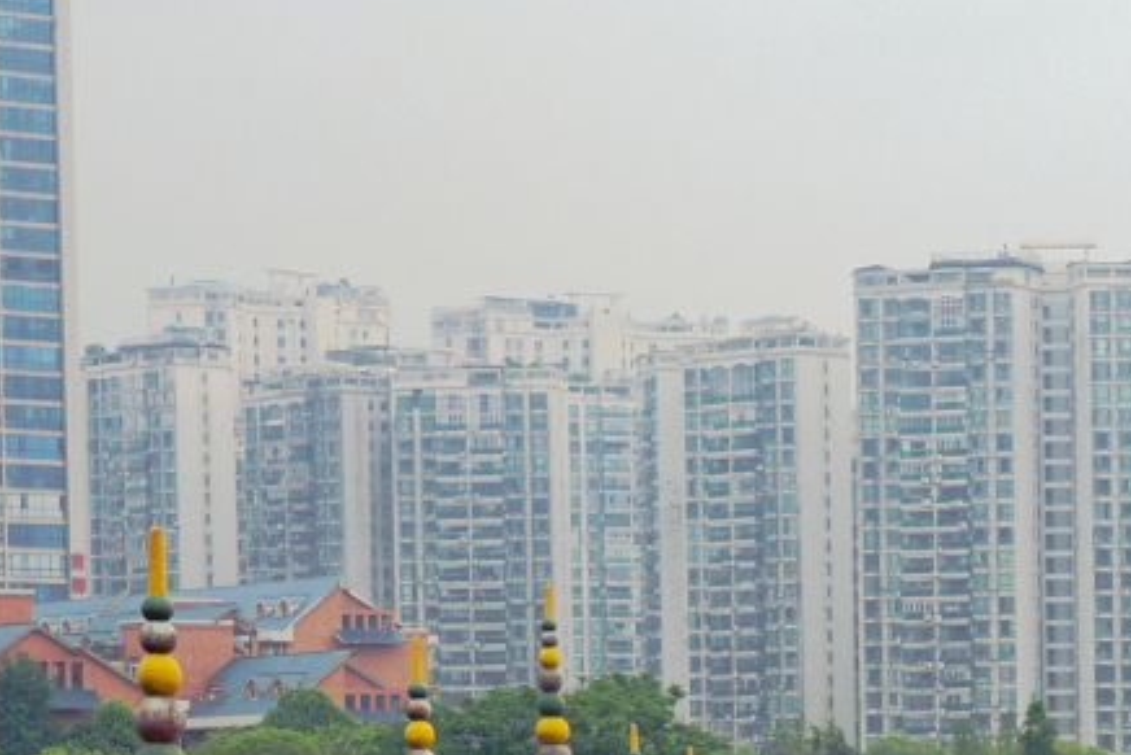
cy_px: 1178
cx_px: 1149
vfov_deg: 7.6
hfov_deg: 11.5
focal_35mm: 176
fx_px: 5531
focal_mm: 26
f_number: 5.6
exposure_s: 1/800
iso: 200
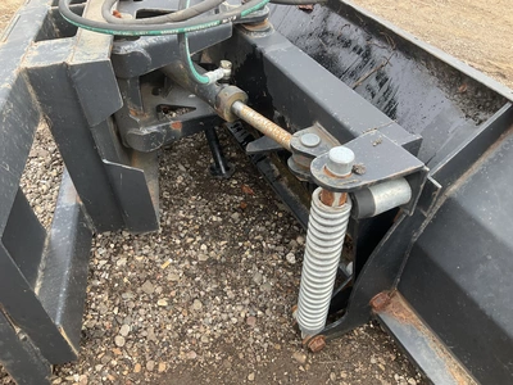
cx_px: 256
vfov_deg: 48.2
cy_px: 192
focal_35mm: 29
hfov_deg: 61.7
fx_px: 430
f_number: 1.8
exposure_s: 1/188
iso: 20
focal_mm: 3
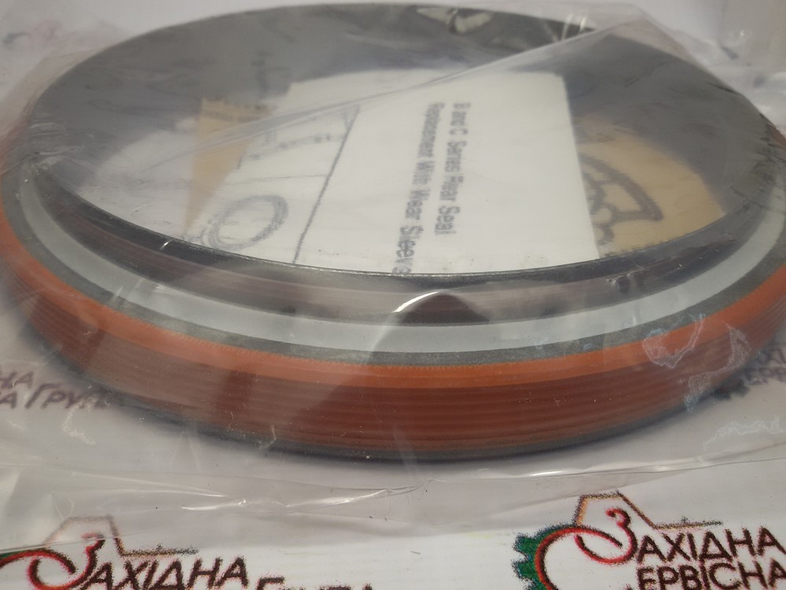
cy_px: 295
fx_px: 704
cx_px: 393
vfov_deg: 45.4
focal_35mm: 31
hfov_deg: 58.4
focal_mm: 2.93
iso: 40
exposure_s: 1/101
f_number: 2.4
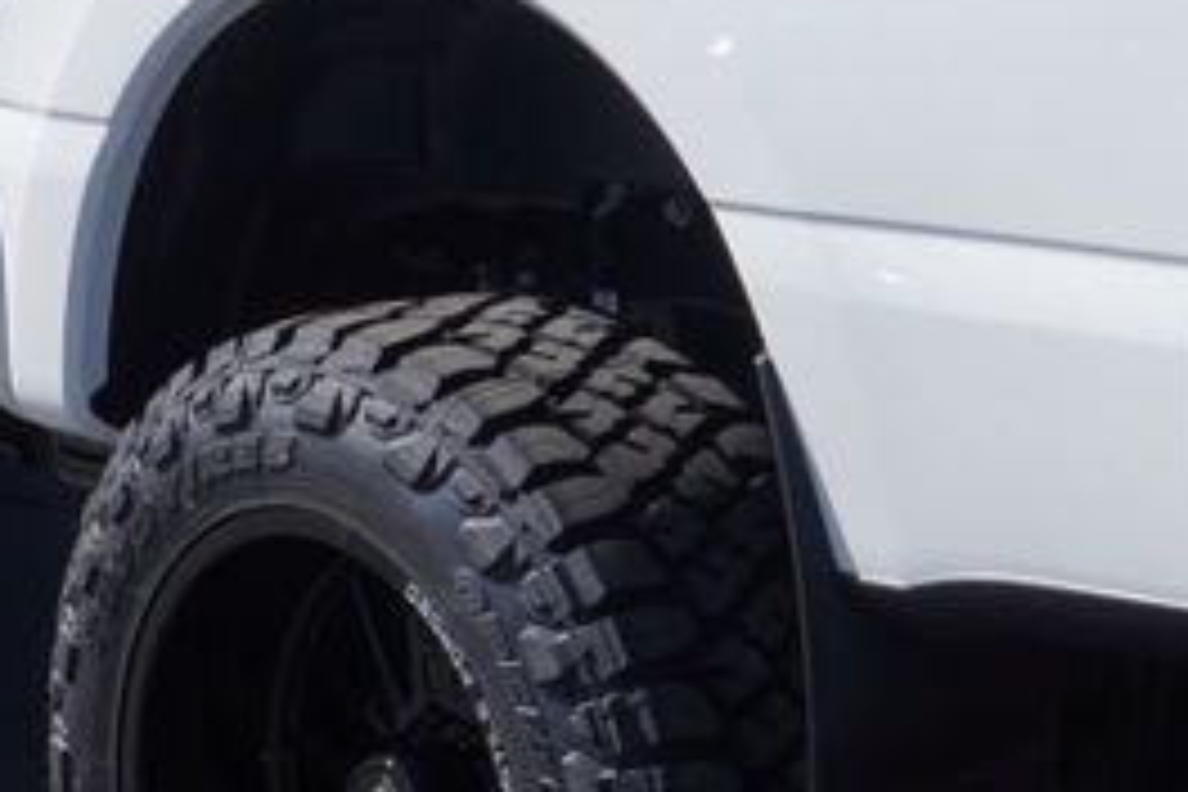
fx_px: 4420
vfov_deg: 10.2
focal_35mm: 134
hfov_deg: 15.3
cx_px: 634
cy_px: 212
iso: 100
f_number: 8
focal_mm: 23
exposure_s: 1/250
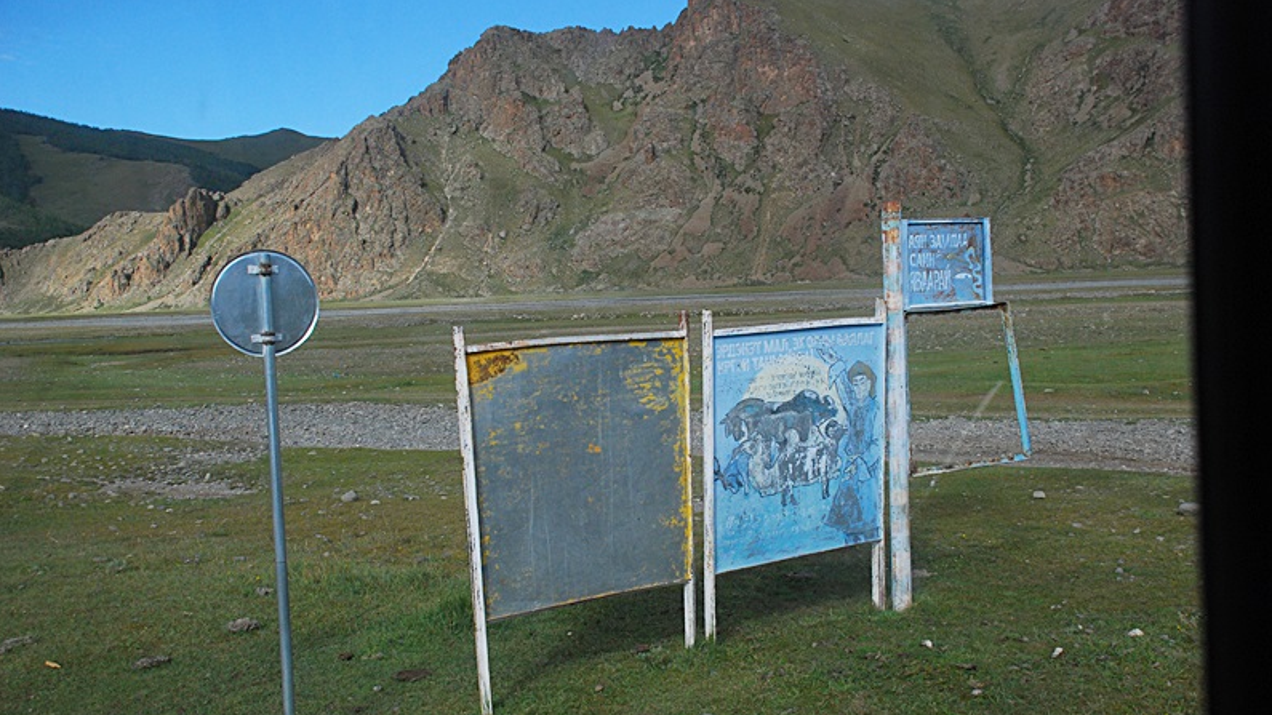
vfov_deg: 31.2
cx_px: 634
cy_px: 397
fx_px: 1282
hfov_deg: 52.8
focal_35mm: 38
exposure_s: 1/1250
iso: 400
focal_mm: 24
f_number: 5.6
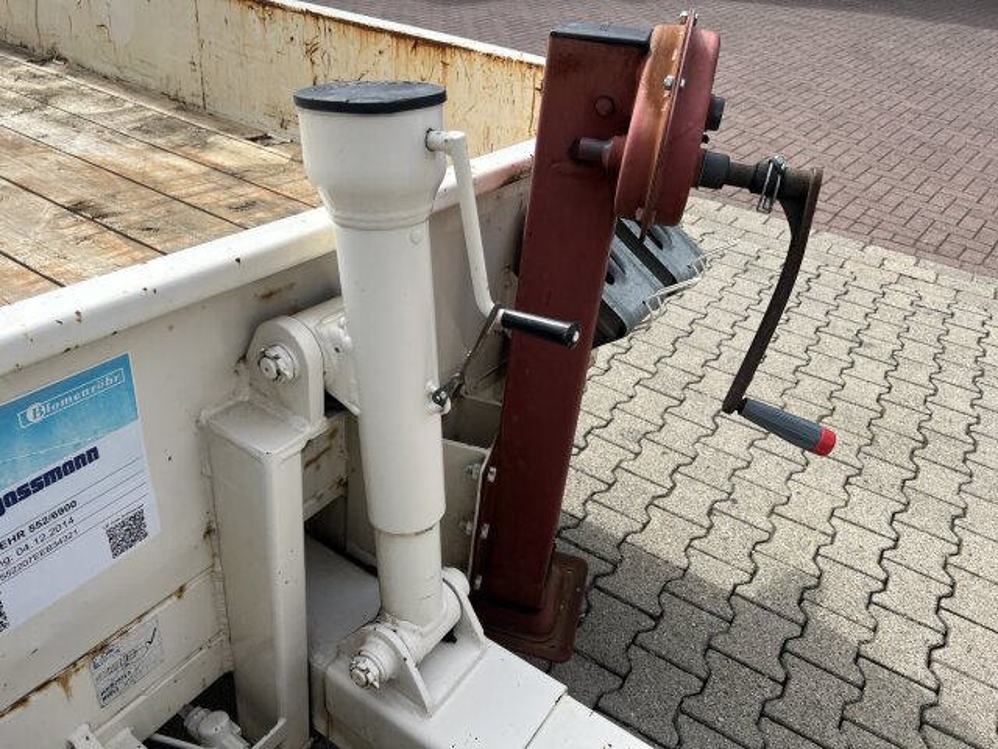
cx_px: 499
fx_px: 750
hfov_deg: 67.3
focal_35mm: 26
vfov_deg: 53.1
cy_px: 374
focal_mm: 5.7
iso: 50
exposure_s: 1/2632
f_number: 1.5
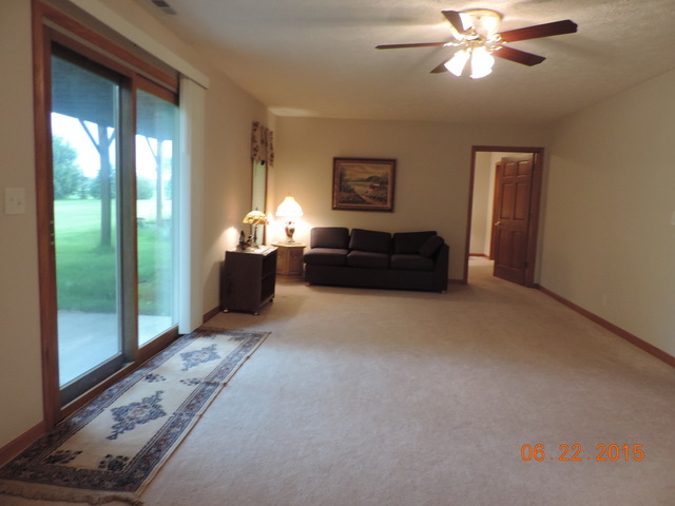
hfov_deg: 71.6
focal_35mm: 24
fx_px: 468
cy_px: 253
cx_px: 338
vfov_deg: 56.8
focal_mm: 4.3
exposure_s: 1/25
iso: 400
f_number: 3
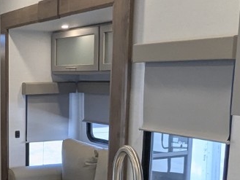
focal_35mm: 68
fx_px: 472
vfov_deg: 21.2
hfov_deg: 26.4
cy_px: 160
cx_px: -20
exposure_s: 1/138
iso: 240
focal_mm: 2.35
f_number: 2.2
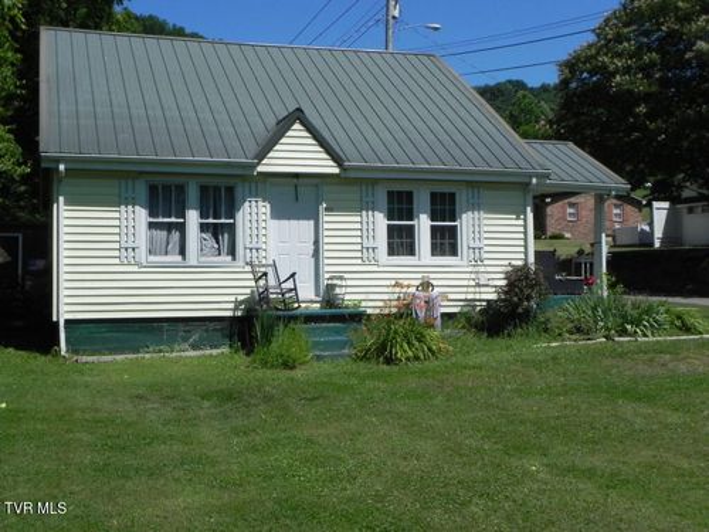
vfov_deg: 31.5
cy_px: 266
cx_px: 354
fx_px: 942
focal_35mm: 46
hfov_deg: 41.2
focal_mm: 8.2
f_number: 8
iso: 160
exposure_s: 1/457
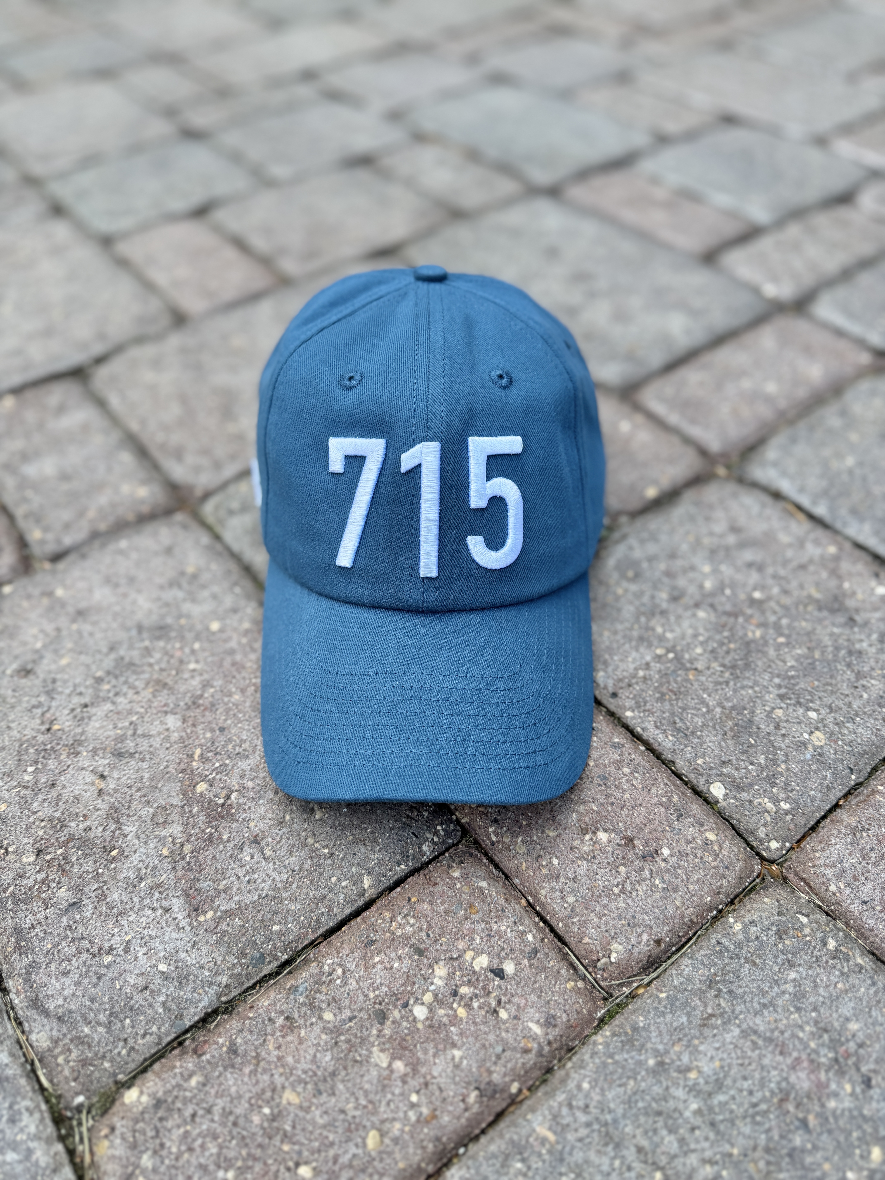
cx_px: 442
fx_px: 818
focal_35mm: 24
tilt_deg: -47.6
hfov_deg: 56.8
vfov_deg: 71.6
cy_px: 590
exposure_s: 1/290
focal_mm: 6.76
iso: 64
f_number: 1.78
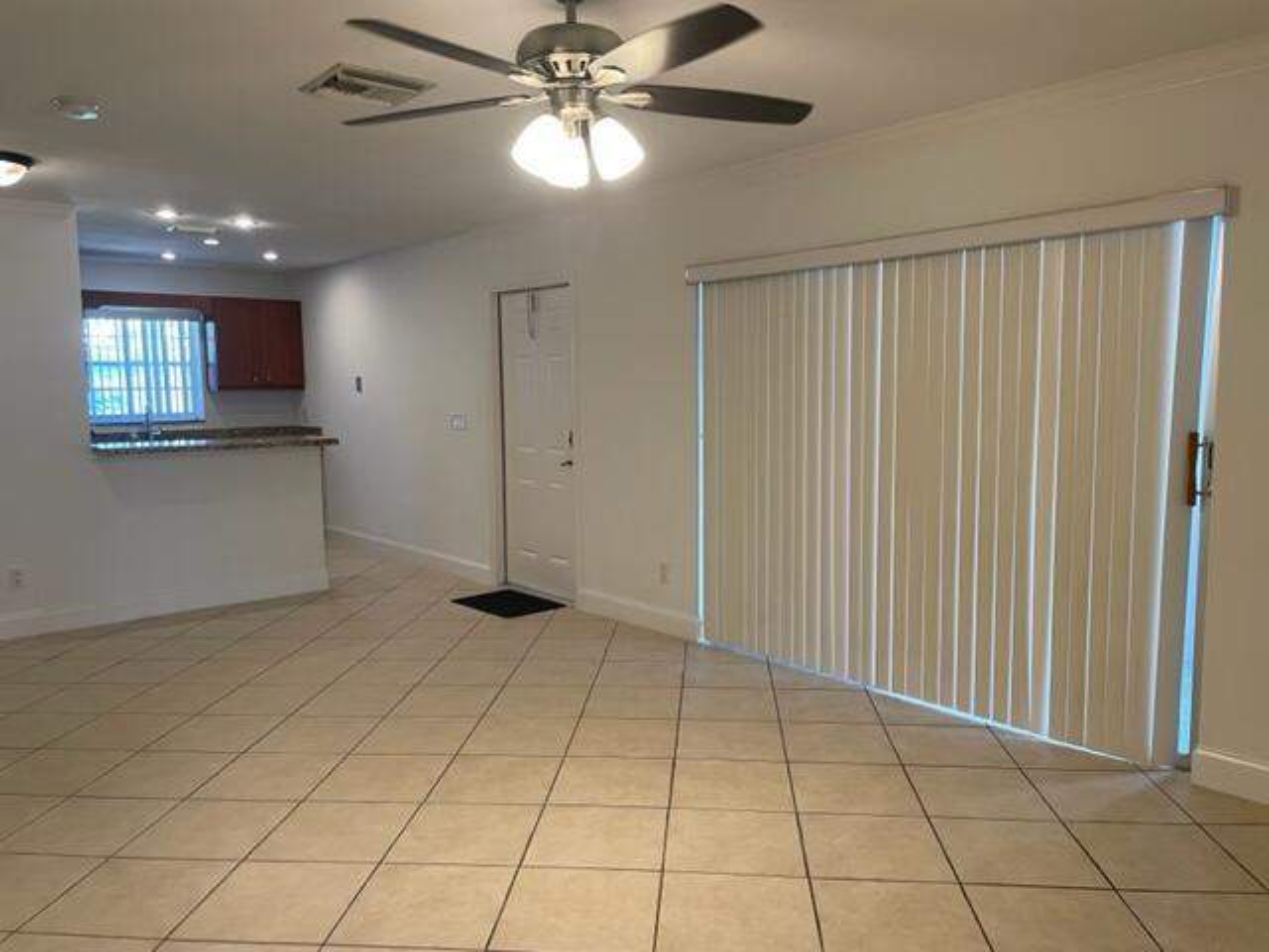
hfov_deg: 67.3
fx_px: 953
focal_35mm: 26
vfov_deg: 53.1
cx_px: 634
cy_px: 476
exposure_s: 1/60
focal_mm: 4.2
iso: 100
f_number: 1.6
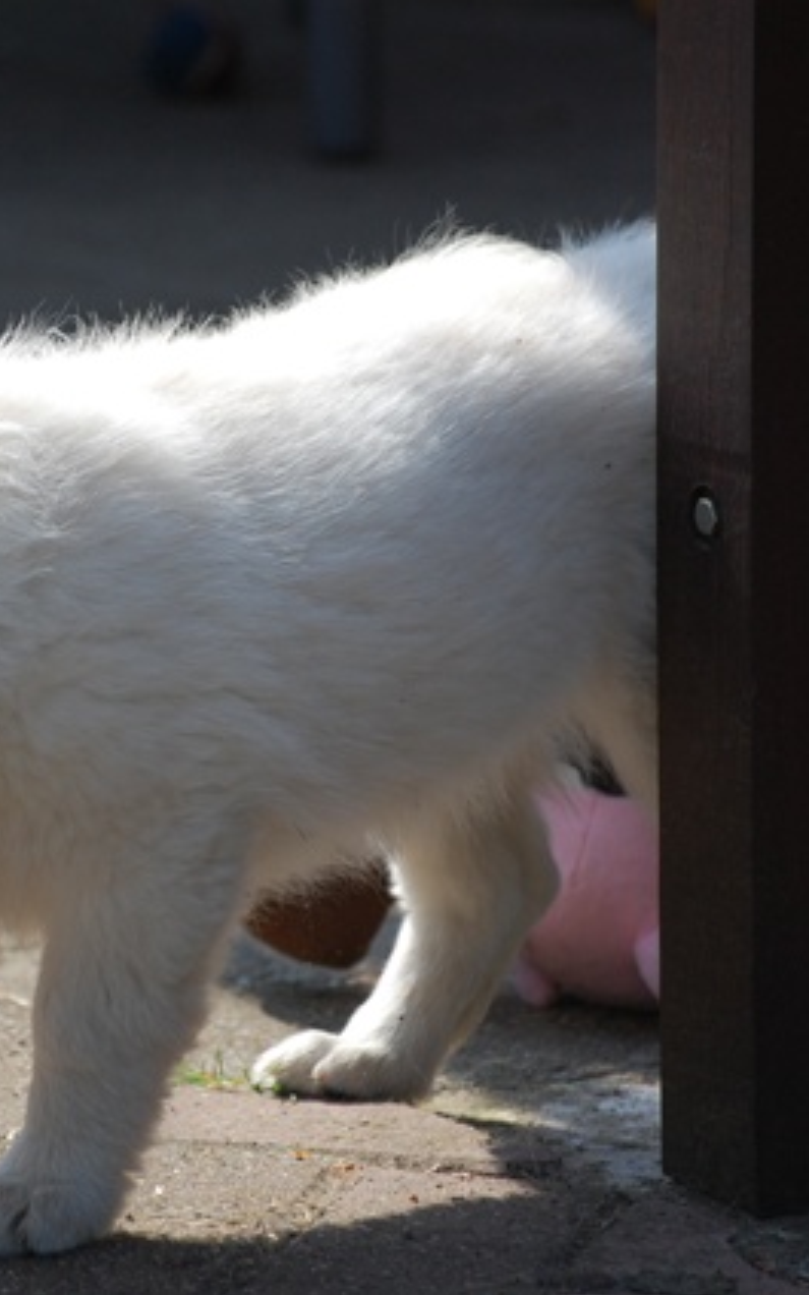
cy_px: 648
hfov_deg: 5.2
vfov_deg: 8.3
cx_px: 223
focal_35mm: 254
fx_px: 8960
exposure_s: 1/1000
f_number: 4.8
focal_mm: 110
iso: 250
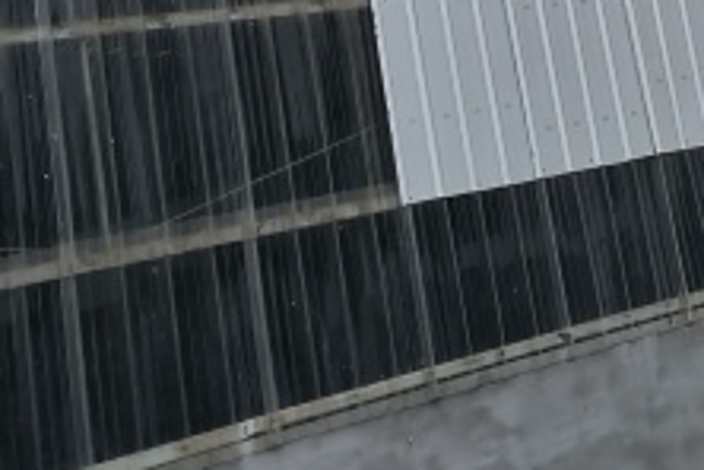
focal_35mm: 101
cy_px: -359
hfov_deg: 19.1
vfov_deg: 12.5
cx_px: 837
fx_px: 1975
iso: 102
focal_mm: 5.52
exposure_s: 1/1478
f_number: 1.9
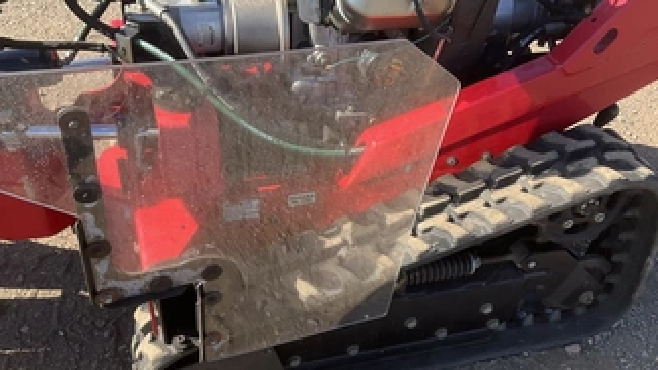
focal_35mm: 39
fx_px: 680
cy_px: 256
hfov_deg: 51.6
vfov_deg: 30.1
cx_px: 339
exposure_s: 1/504
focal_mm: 3
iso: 25
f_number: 1.8
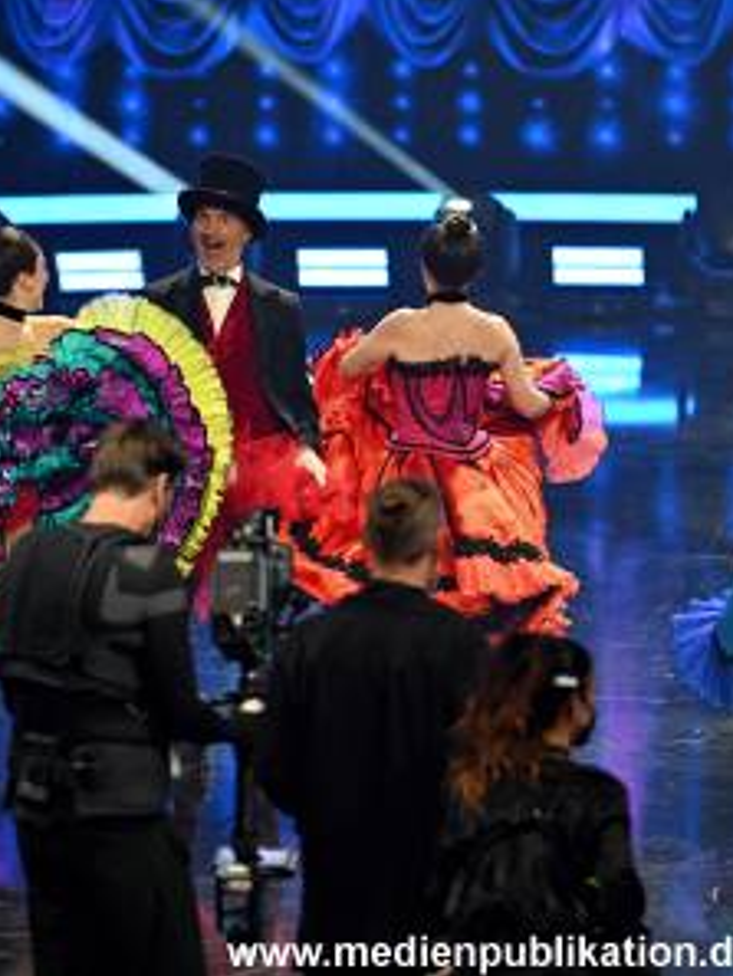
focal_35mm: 379
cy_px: 486
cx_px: 495
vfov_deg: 5.2
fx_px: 10693
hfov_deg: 3.9
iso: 3200
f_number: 4
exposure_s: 1/200
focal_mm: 260
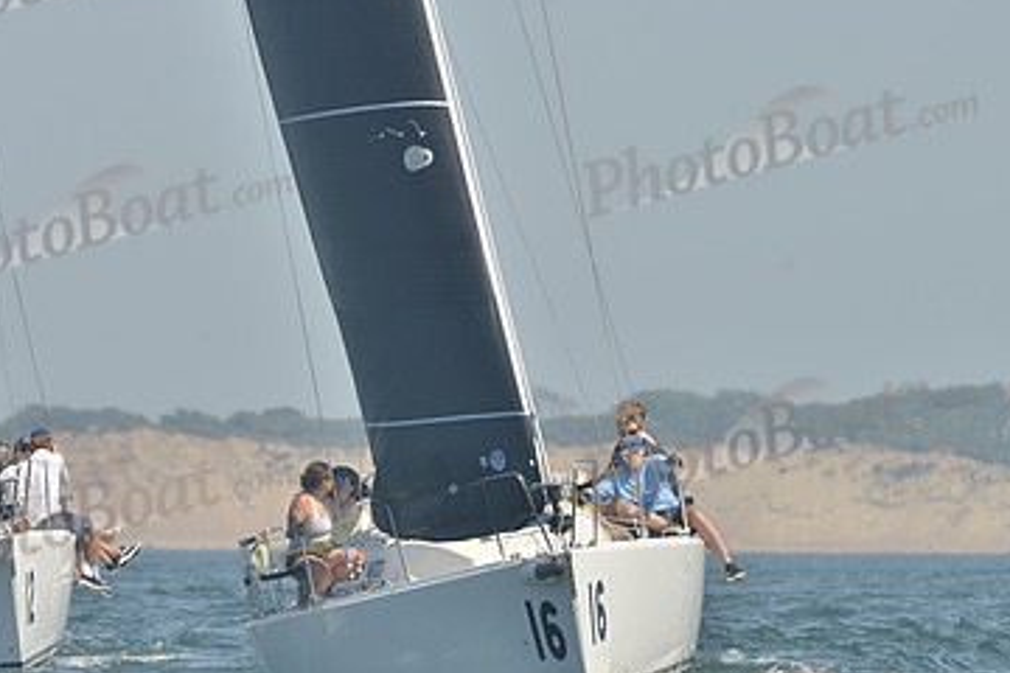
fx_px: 10857
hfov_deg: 5.3
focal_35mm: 387
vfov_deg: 3.6
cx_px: 440
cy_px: 329
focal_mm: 240
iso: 280
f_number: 7.1
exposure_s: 1/1000
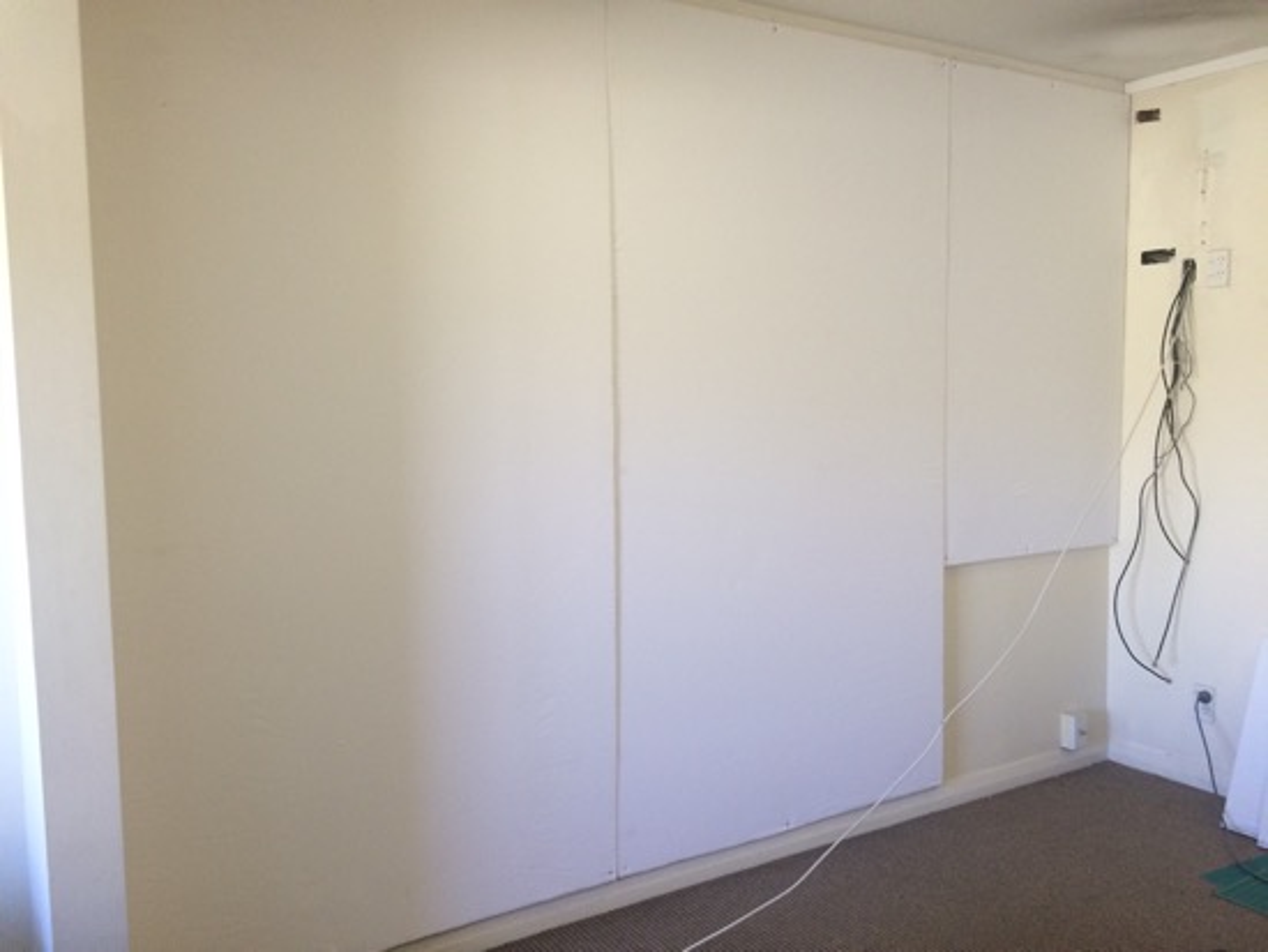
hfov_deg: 61.6
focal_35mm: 29
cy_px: 476
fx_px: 1063
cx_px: 634
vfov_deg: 48.3
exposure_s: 1/30
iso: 50
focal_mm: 4.15
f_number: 2.2
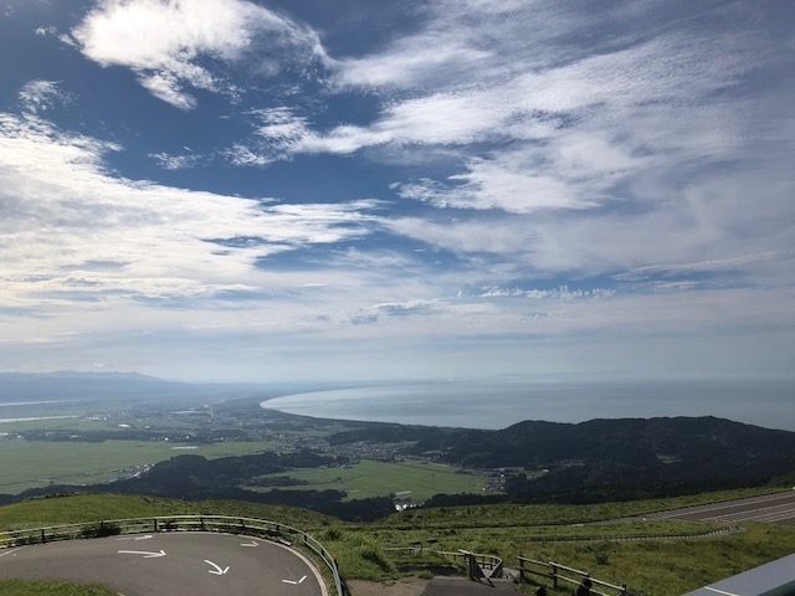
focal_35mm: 28
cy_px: 298
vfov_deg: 49.7
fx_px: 643
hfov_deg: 63.4
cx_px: 398
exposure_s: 1/9615
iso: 25
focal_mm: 3.99
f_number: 1.8
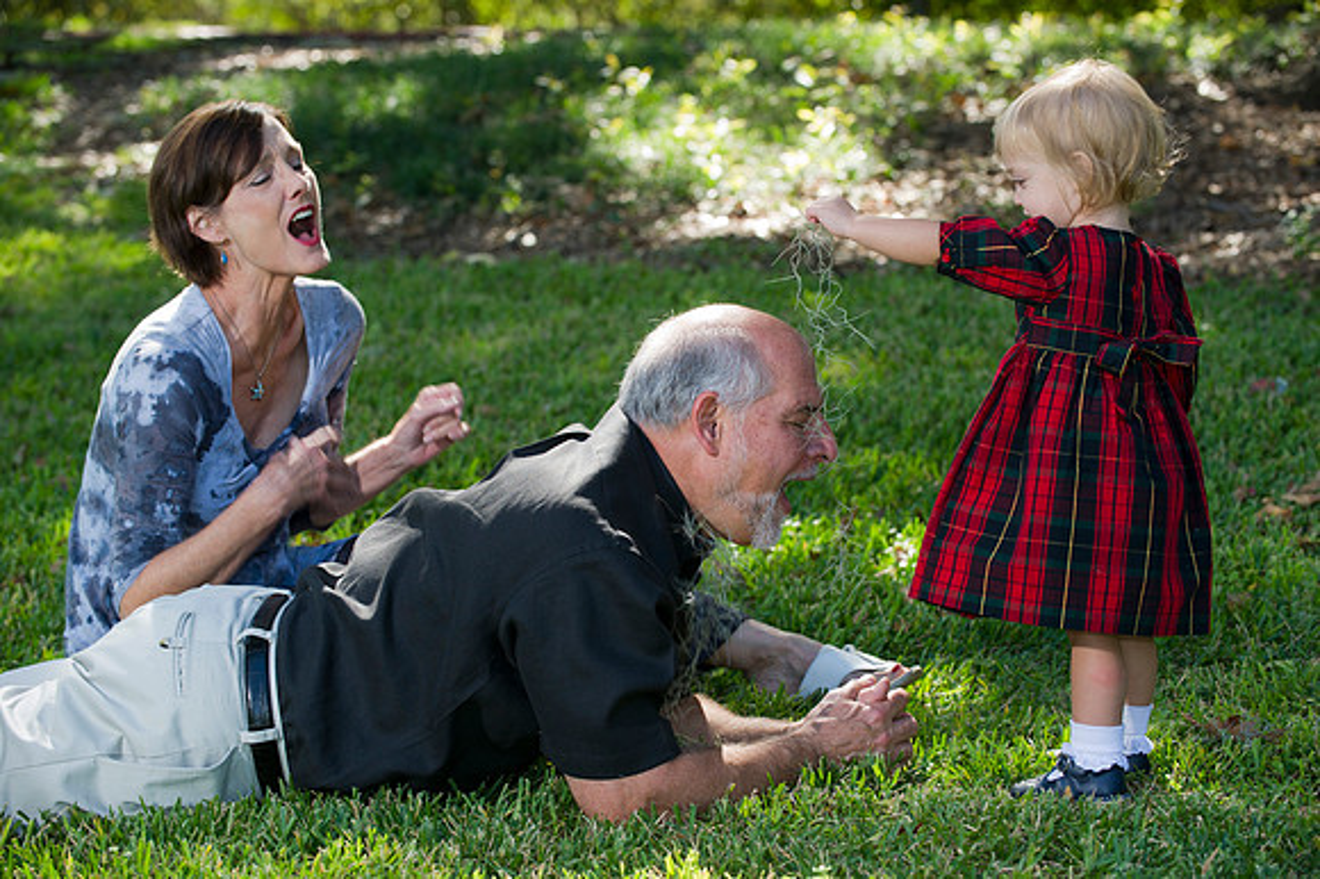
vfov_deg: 13.9
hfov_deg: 20.8
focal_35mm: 98
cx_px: 660
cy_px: 440
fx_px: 3591
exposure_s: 1/160
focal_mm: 98
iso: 250
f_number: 4
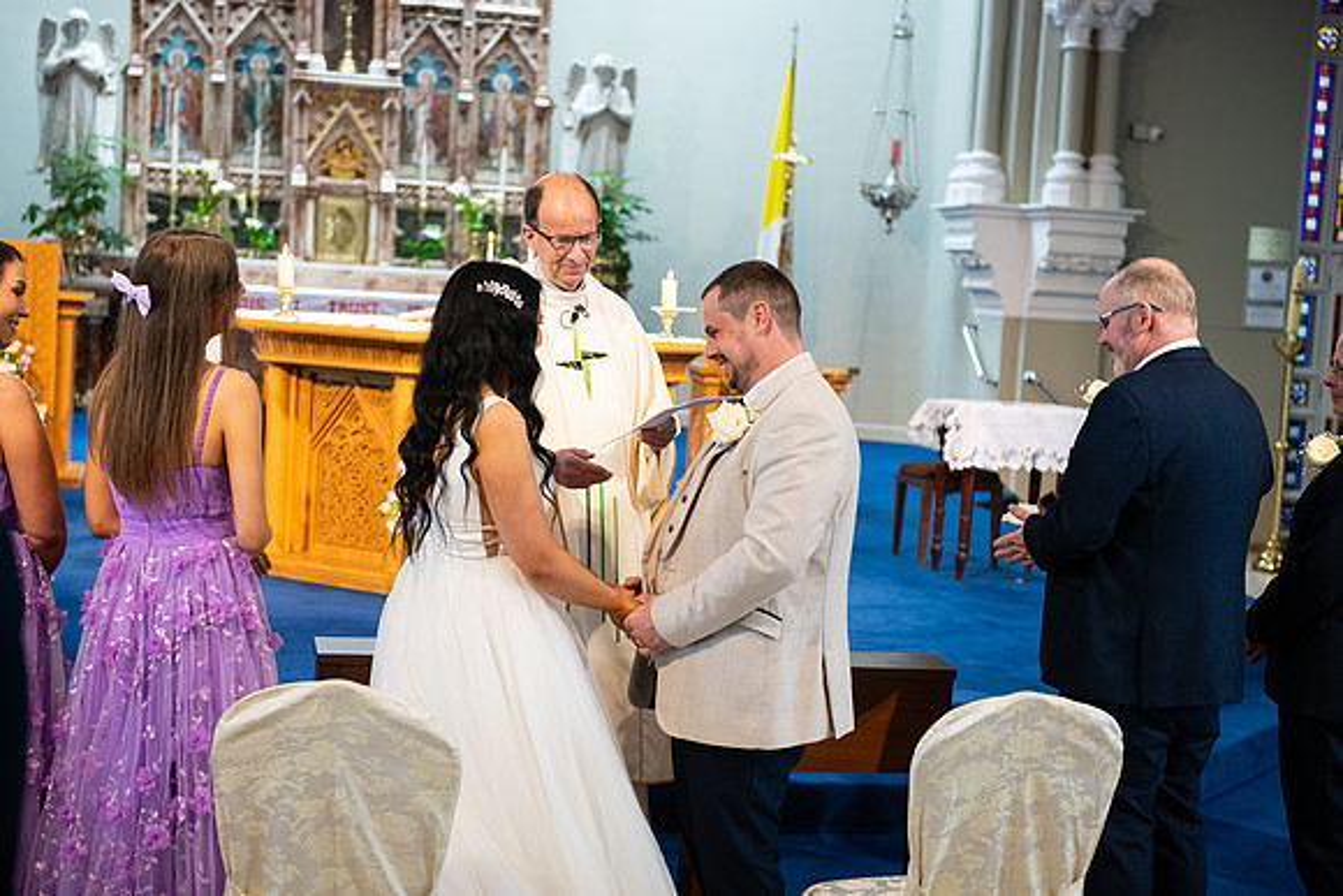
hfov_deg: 34.5
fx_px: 2164
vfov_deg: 23.4
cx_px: 672
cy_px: 448
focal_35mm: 58
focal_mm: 58
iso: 800
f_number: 3.5
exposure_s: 1/160
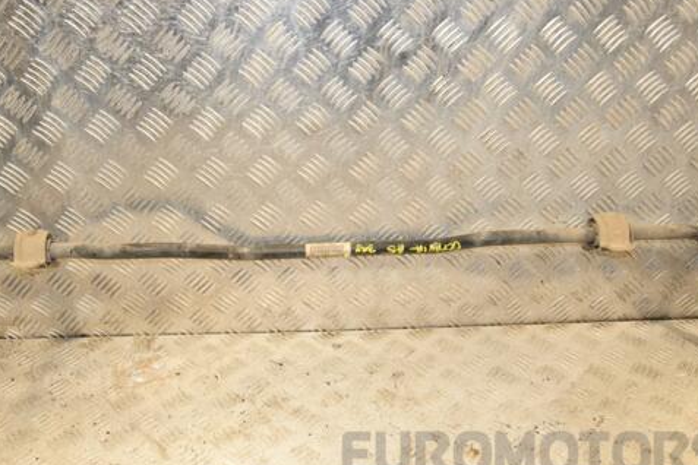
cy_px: 259
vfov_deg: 33.7
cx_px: 315
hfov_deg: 48.8
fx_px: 768
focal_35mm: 40
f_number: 8
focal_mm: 21
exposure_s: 1/200
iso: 800
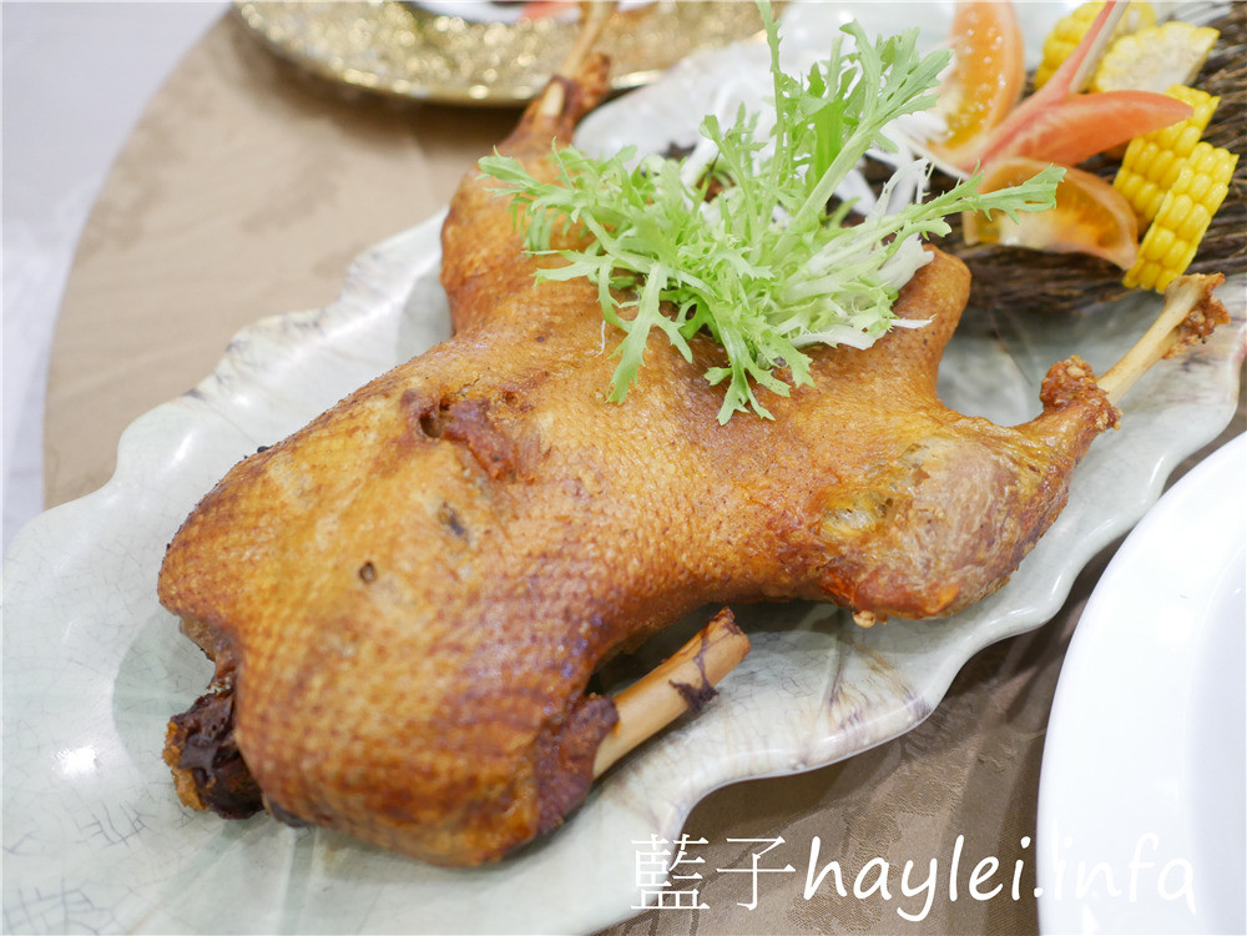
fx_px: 1081
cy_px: 468
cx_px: 624
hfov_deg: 60.0
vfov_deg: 46.8
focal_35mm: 30
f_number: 1.7
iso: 1000
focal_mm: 15
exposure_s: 1/60
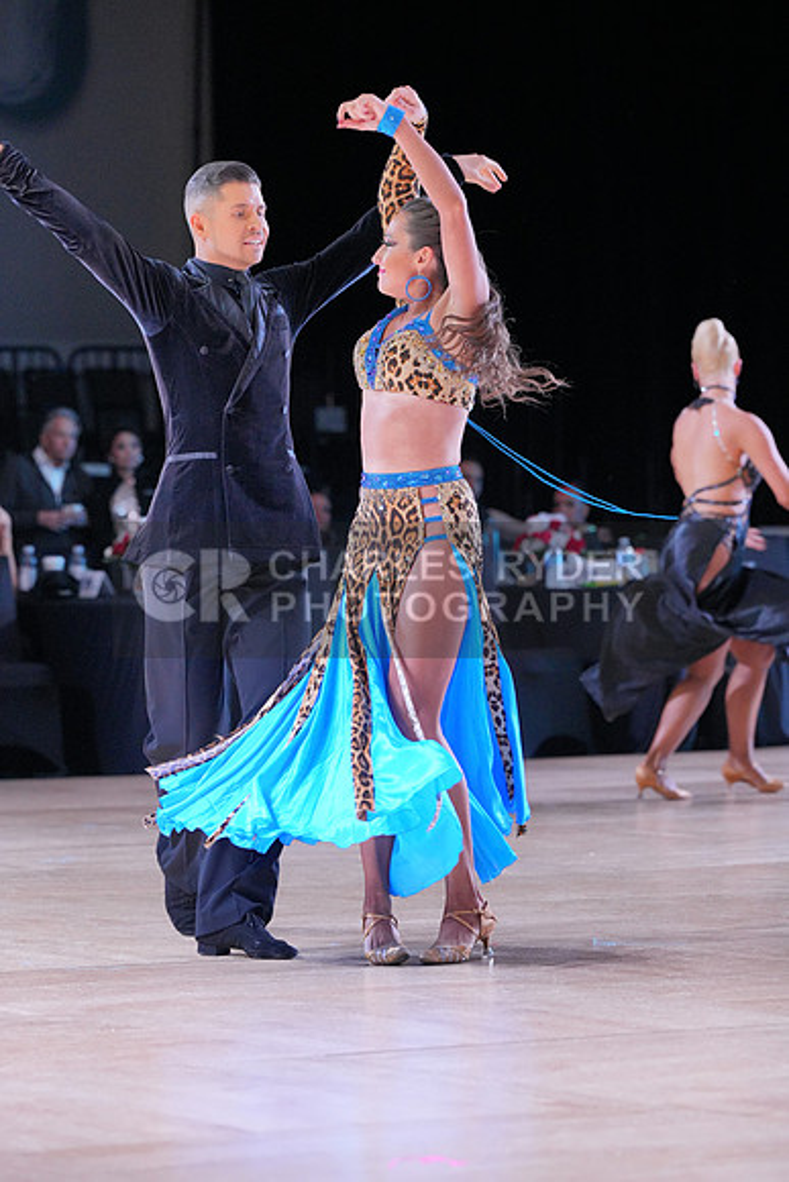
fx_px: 5848
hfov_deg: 7.7
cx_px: 394
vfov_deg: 11.5
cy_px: 591
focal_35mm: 178
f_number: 5.6
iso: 5000
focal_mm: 178
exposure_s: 1/400
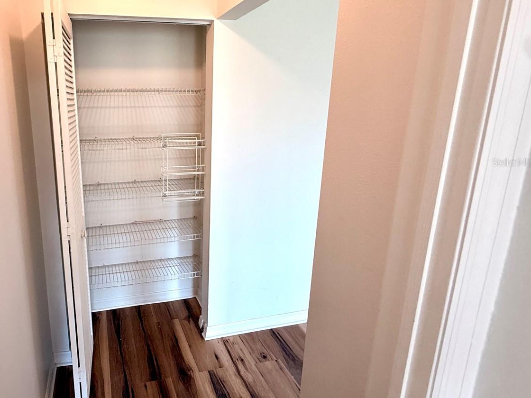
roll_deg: +0.6
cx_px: 157
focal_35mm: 20
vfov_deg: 65.4
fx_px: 307
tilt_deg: -8.6
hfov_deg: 77.8
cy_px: 162
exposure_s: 1/120
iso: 160
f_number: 2.2
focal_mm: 2.22
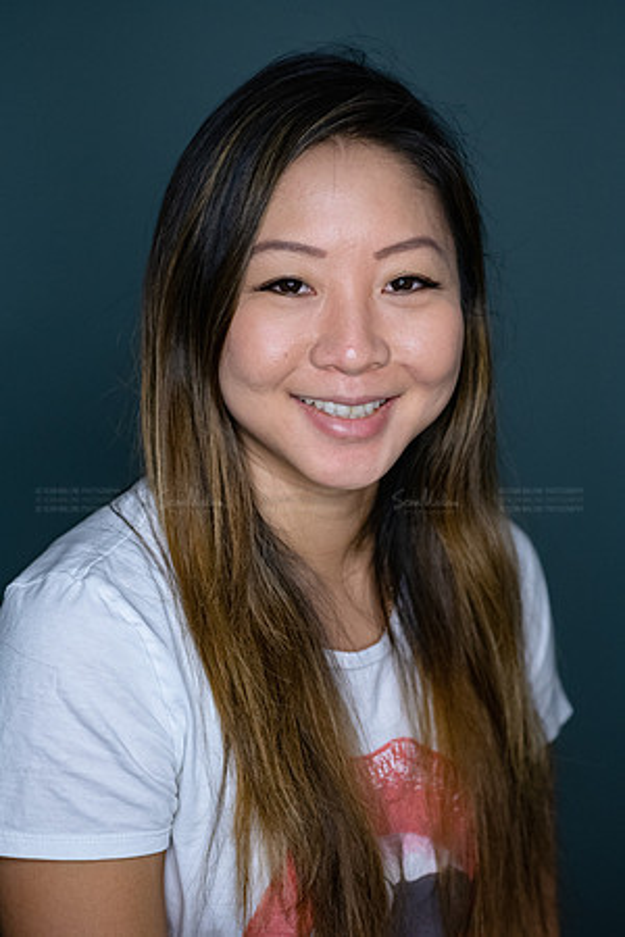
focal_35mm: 85
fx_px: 2213
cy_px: 468
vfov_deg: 23.9
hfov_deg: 16.1
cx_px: 312
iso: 2000
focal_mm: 85
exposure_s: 1/400
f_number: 3.5
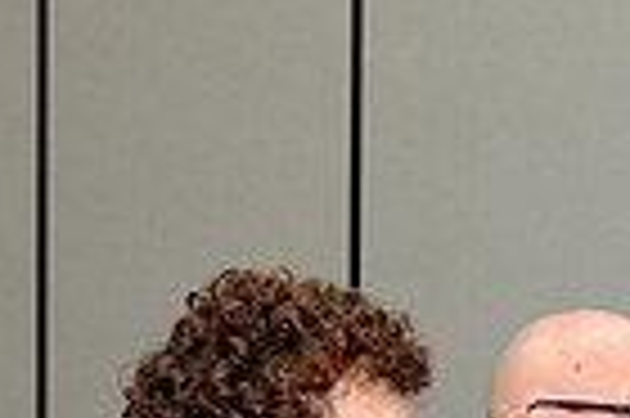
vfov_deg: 9.2
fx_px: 2535
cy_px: 649
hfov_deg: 13.4
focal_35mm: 145
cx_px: 932
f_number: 5.6
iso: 1600
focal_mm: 23.3
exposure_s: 1/160
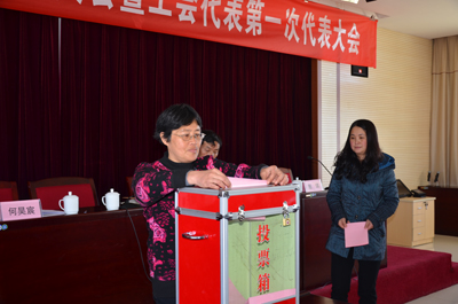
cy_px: 152
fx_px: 533
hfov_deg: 46.5
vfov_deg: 31.8
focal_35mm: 42
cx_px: 229
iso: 160
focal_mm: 28
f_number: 4
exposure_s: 1/60
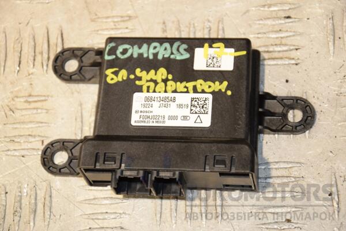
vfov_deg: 11.4
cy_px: 116
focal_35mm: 120
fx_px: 1153
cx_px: 173
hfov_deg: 17.1
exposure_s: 1/200
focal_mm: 80
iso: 800
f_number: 6.3
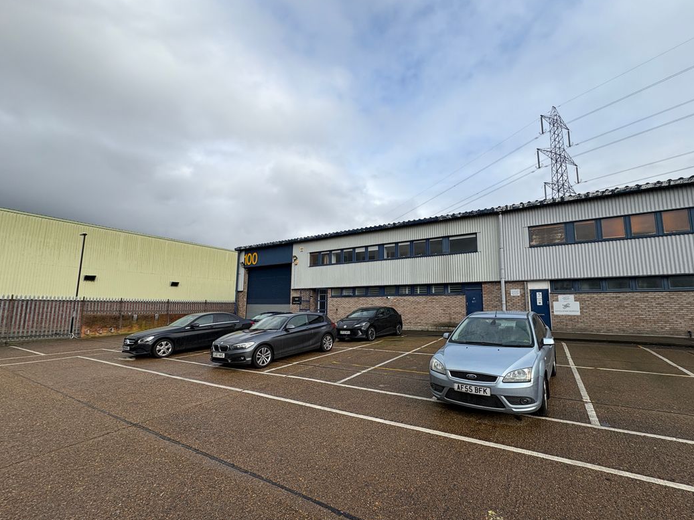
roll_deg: +0.4
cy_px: 271
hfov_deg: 98.0
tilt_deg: +7.3
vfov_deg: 81.7
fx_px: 301
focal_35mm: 15
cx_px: 370
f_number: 2.2
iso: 40
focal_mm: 2.22
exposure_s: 1/1217
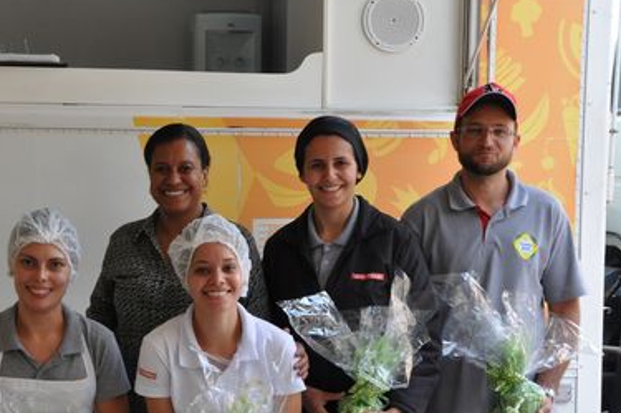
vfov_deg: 18.6
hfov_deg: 27.6
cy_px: 266
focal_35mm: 73
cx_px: 231
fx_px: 1258
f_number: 13
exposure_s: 1/160
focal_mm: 32
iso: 1000
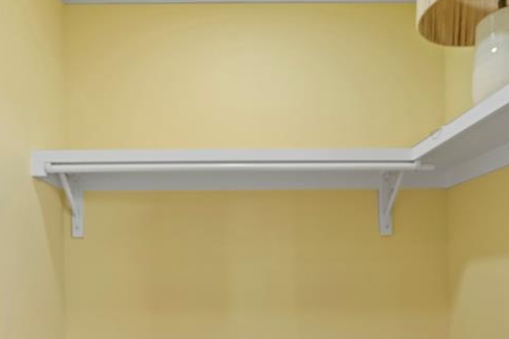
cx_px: 254
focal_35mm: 22
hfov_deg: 78.6
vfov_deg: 45.7
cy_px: 357
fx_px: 311
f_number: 9
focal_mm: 14
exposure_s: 1/15
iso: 2000
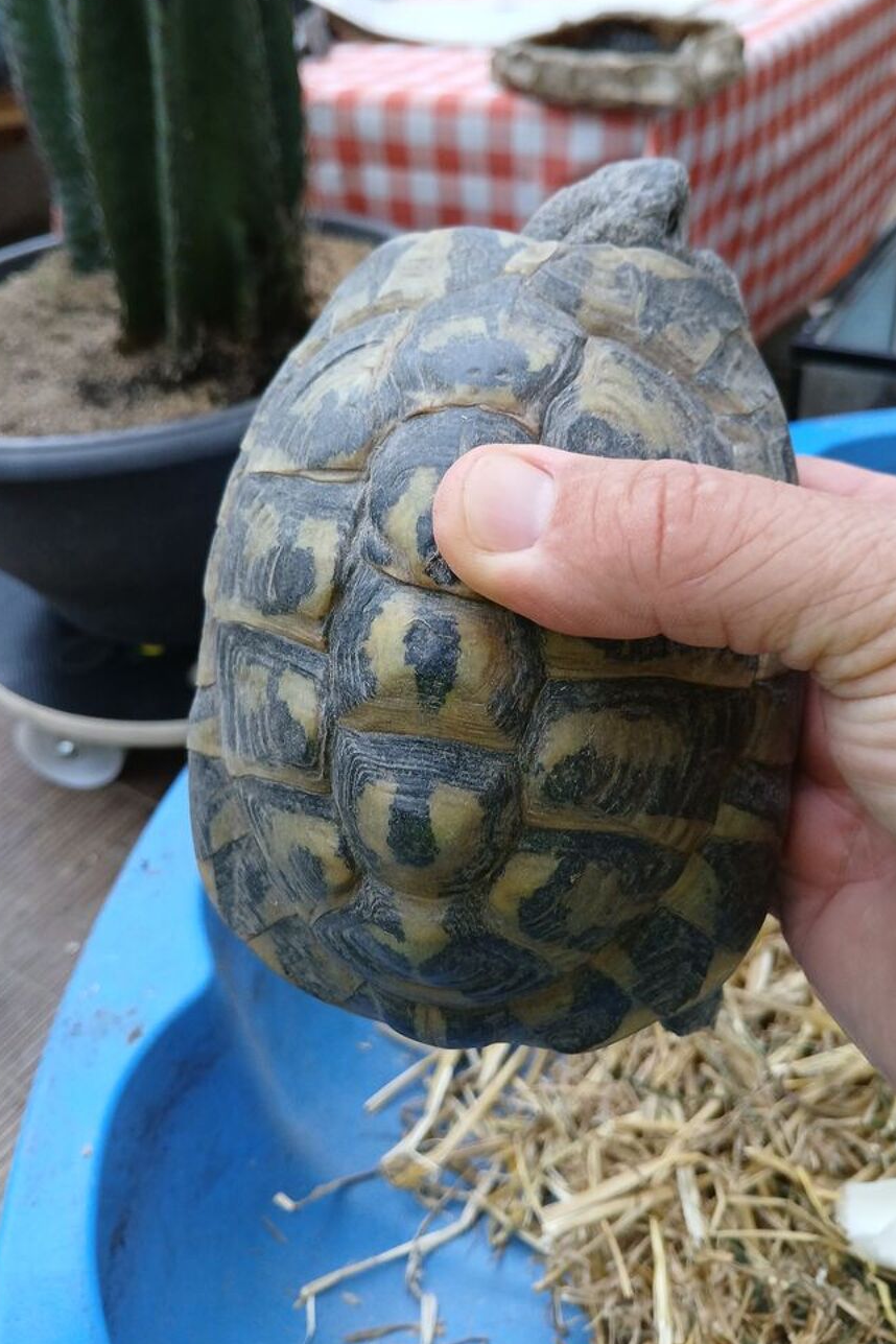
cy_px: 664
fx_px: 1045
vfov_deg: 65.5
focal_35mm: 28
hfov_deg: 46.3
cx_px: 493
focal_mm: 3.98
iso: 125
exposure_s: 1/50
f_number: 1.8
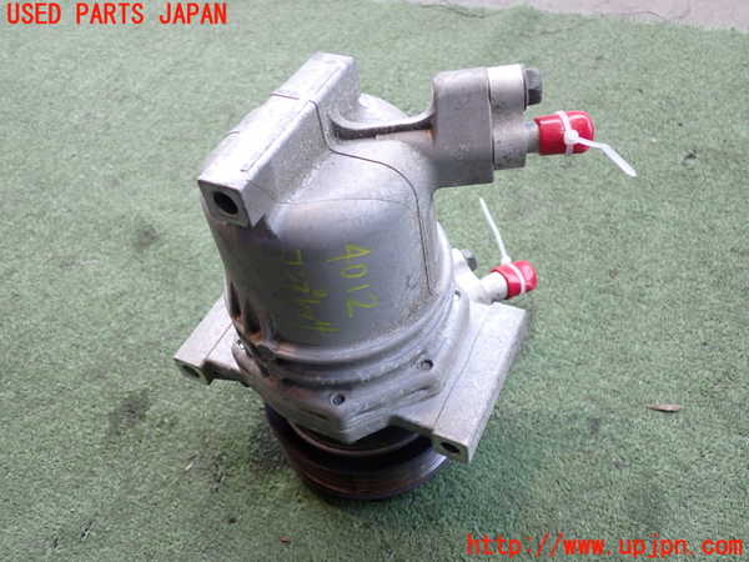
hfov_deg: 56.8
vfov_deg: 44.2
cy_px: 281
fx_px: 692
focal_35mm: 32
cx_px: 374
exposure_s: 1/80
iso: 200
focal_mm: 5.79
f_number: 2.4
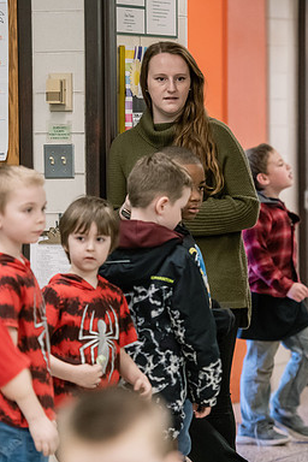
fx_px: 2618
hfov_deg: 6.7
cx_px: 96
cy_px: 232
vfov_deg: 10.1
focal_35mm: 204
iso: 2500
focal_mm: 135
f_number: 3.2
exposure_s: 1/200
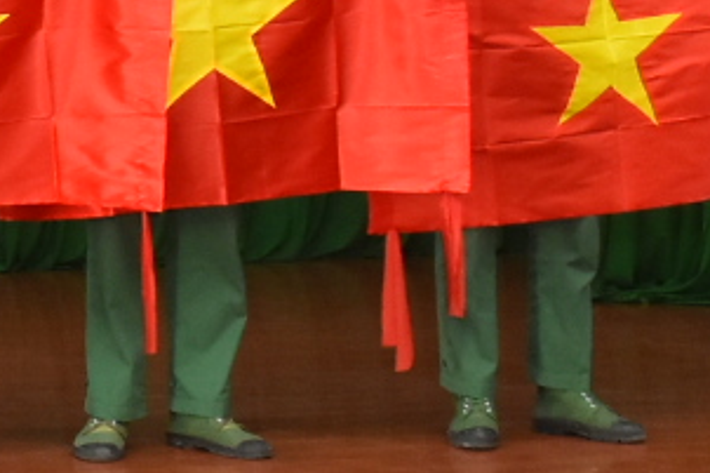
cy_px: -207
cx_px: -952
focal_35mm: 145
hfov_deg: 11.8
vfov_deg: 9.2
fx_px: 2858
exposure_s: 1/125
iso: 1600
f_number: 3.5
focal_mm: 18
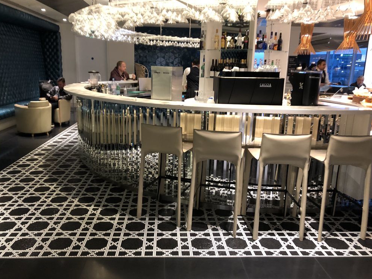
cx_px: 183
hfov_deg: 61.7
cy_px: 136
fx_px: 312
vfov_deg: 48.2
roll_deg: +0.7
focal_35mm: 29
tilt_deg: -14.0
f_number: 1.8
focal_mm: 3.99
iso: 100
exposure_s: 1/15
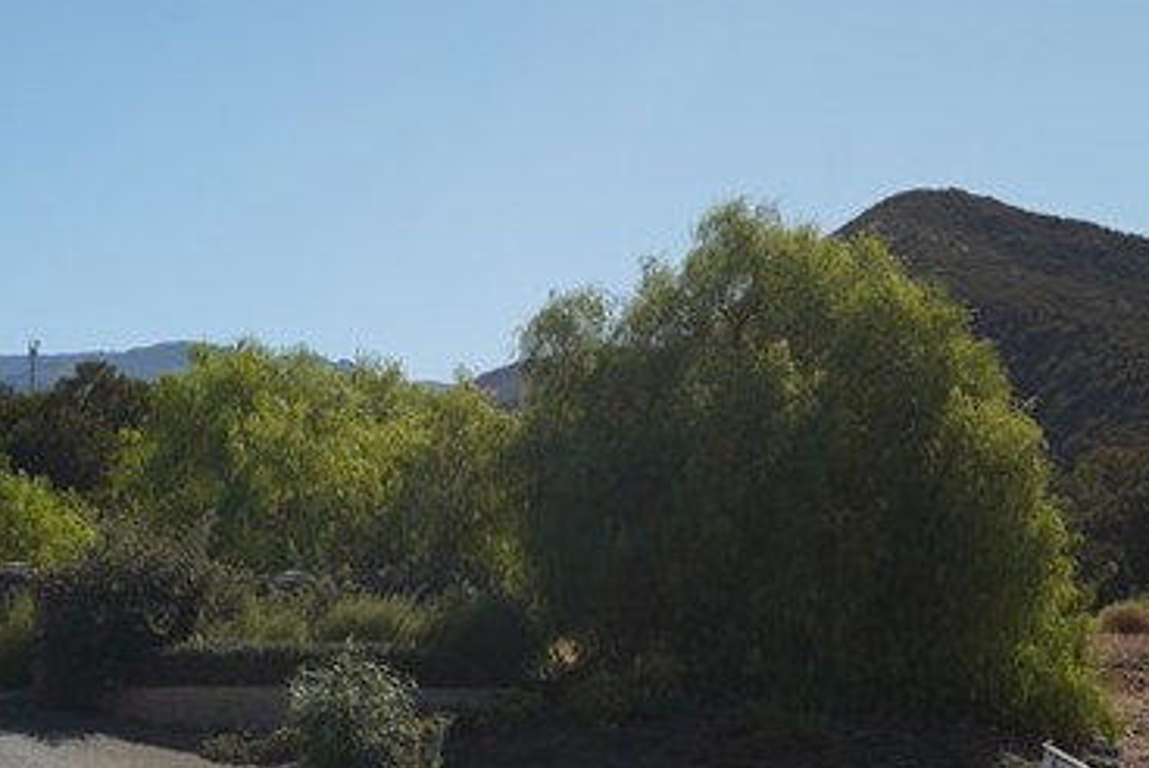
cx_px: 297
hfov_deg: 22.6
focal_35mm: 89
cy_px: 595
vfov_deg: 15.3
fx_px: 2843
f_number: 8
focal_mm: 32
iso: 100
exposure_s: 1/100
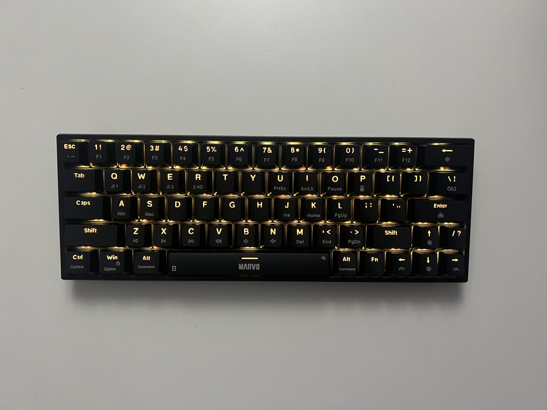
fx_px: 411
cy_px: 205
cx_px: 274
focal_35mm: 26
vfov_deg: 53.1
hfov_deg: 67.3
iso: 500
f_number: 1.5
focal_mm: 5.7
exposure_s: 1/40
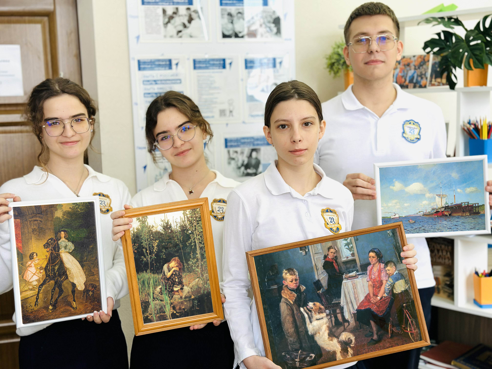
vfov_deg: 30.3
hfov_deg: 39.7
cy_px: 184
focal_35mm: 48
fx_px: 682
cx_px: 246
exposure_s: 1/117
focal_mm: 6.86
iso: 64
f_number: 1.78
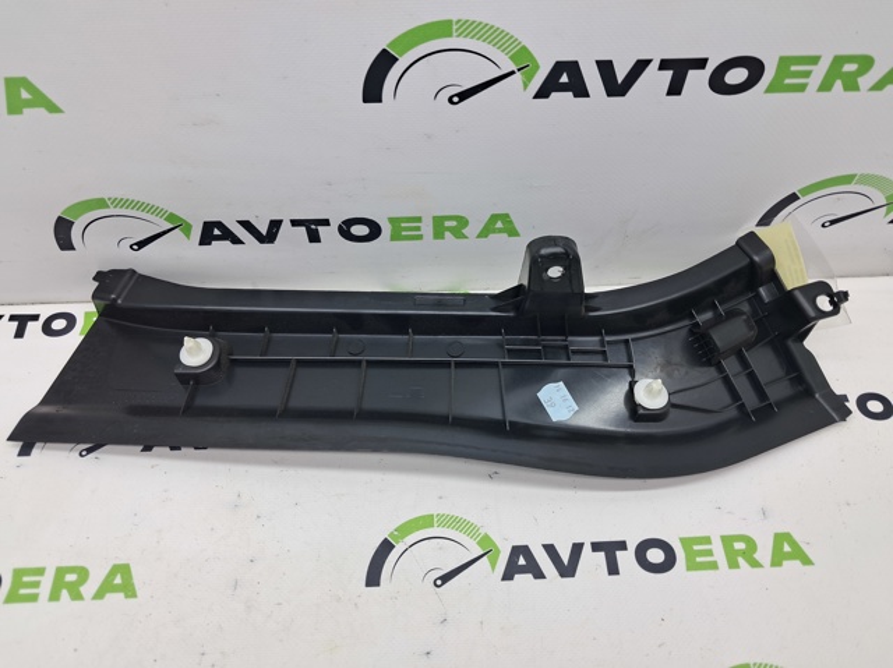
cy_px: 334
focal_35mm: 27
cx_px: 446
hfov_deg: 65.4
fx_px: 696
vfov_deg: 51.3
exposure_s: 1/50
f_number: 1.8
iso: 50
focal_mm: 4
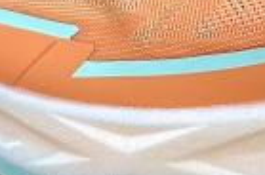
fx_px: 1146
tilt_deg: +4.5
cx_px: 273
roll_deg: -1.2
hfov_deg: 13.0
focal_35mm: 156
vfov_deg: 8.6
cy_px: -63
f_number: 1.6
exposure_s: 1/60
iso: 125
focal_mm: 5.96
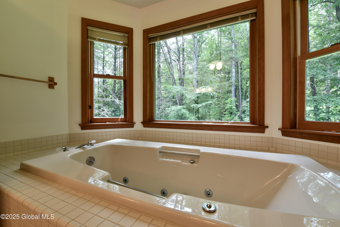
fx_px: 142
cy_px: 114
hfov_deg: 100.4
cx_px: 170
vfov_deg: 77.4
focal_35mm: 15
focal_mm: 15
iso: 800
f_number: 10
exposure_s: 1/60
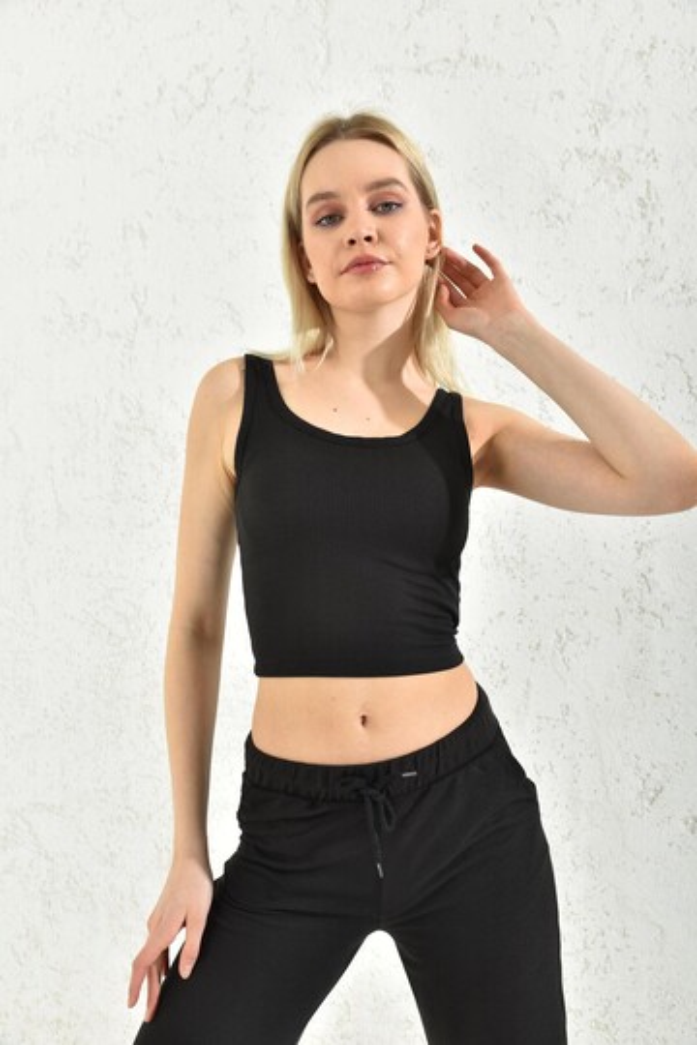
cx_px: 348
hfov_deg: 37.9
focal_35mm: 35
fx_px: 1016
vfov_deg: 54.4
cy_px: 522
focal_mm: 35
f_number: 7.1
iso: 100
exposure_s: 1/160
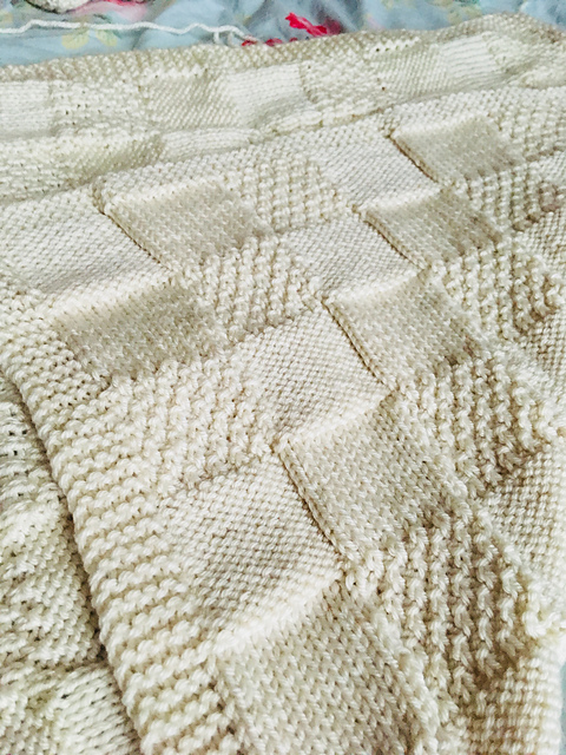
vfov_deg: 61.7
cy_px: 378
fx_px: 632
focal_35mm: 29
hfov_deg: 48.2
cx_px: 283
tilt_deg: -48.7
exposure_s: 1/25
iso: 200
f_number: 2.2
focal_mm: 4.15
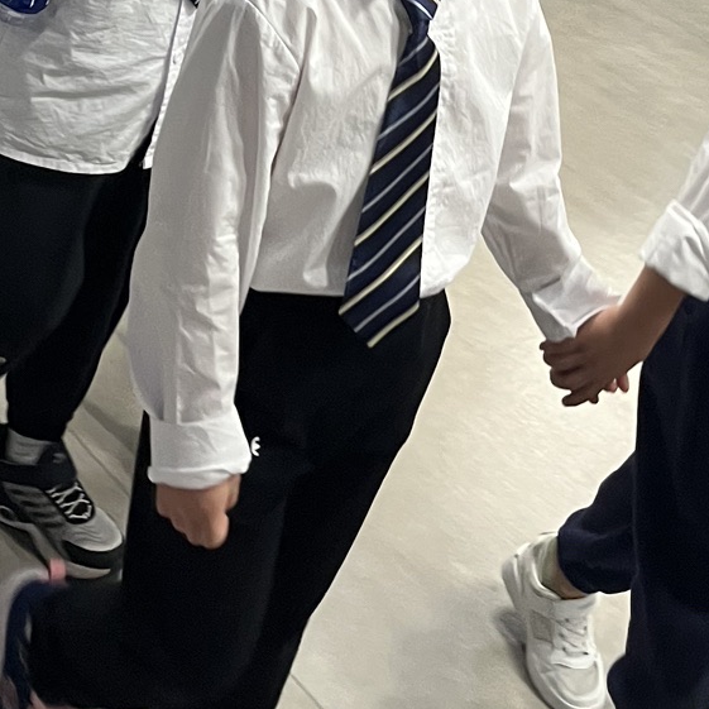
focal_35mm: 82
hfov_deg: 21.1
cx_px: 301
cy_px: -179
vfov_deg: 19.7
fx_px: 1900
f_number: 1.6
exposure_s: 1/50
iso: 160
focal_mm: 5.1
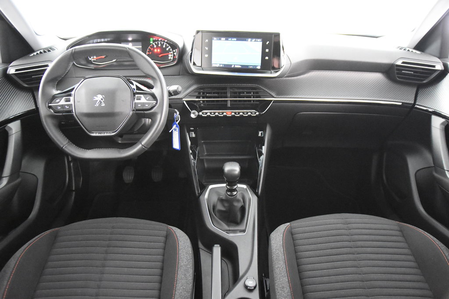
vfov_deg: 43.6
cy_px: 150
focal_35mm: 30
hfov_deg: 61.9
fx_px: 374
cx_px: 224
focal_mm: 20
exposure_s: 1/30
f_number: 2.8
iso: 11400
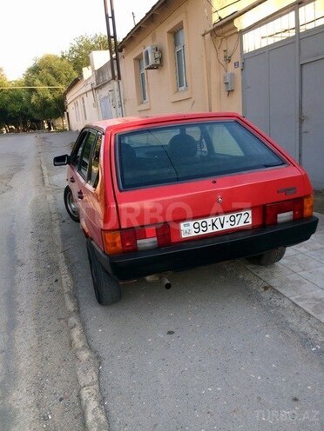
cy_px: 216
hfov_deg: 48.2
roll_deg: +7.1
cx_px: 162
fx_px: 362
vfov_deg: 61.7
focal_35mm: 29
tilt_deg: -12.8
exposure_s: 1/316
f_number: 2.2
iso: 32
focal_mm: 4.15
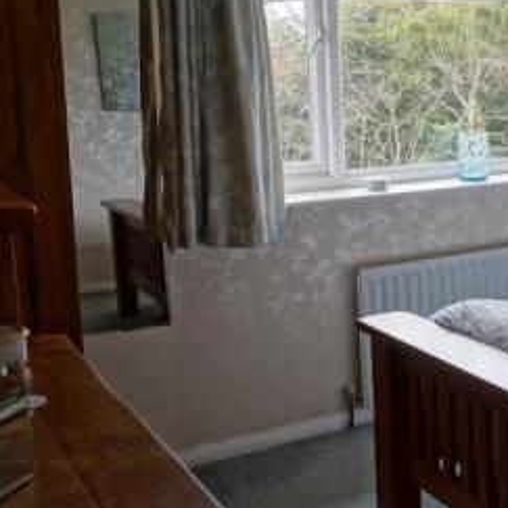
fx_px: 913
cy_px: 231
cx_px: 535
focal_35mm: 55
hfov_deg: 28.7
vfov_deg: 31.1
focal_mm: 16
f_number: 9
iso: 100
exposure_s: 1/8
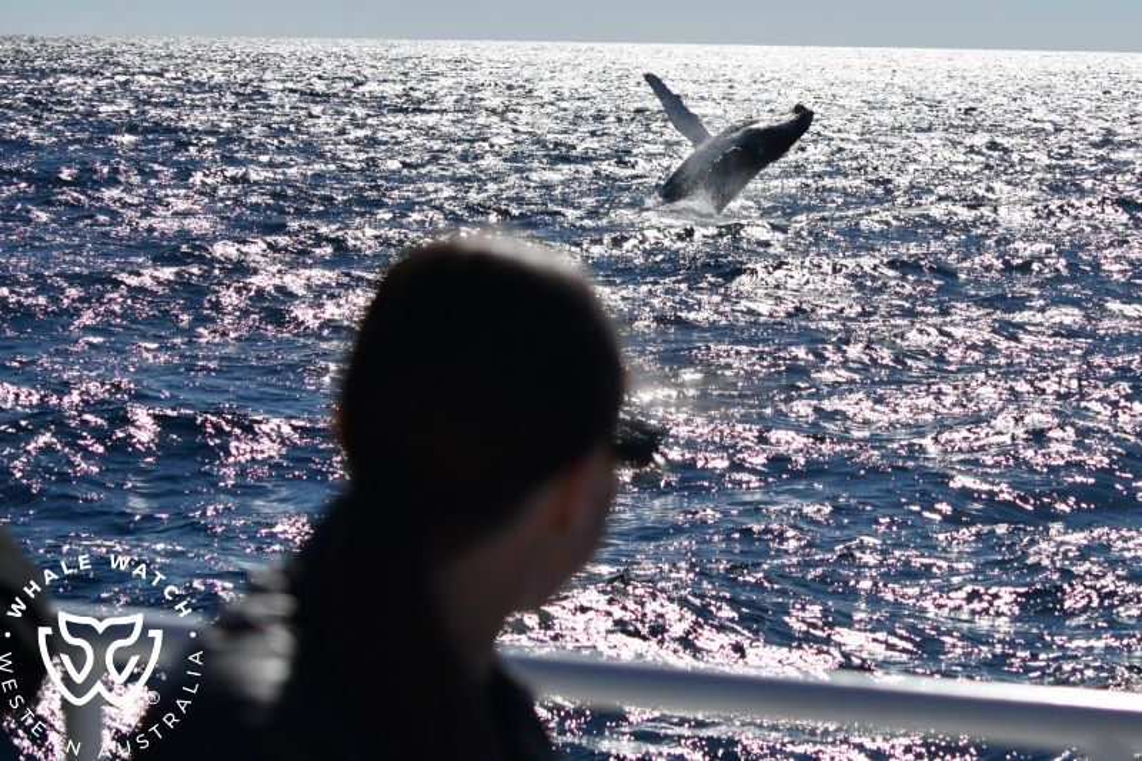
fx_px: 1903
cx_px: 571
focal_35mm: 60
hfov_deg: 33.4
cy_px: 380
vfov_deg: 22.6
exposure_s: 1/8000
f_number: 5
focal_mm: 60
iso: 400
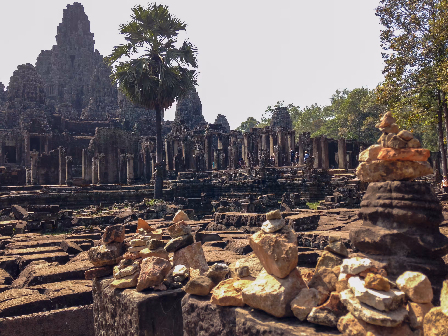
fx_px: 427
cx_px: 224
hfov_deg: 55.4
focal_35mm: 33
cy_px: 168
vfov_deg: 42.9
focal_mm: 4.12
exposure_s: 1/530
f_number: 2.4
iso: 50
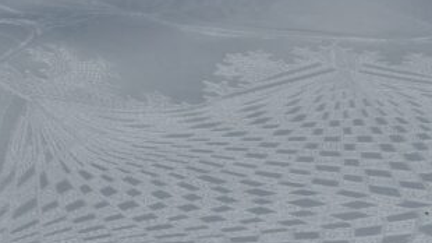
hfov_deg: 13.3
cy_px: 274
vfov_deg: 7.5
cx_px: 378
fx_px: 1843
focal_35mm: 161
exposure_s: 1/8000
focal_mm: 62
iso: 800
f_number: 14
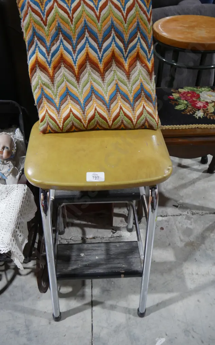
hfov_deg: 41.8
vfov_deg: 62.9
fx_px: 281
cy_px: 171
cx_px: 103
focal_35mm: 30
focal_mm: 14
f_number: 3.5
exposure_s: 1/60
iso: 400
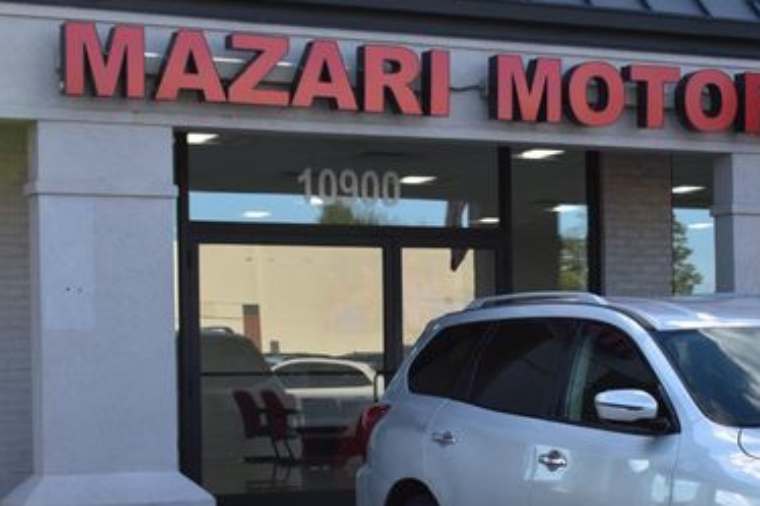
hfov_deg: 22.5
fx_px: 1896
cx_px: 551
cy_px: 390
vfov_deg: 15.1
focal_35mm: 90
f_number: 10
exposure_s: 1/200
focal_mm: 35
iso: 400
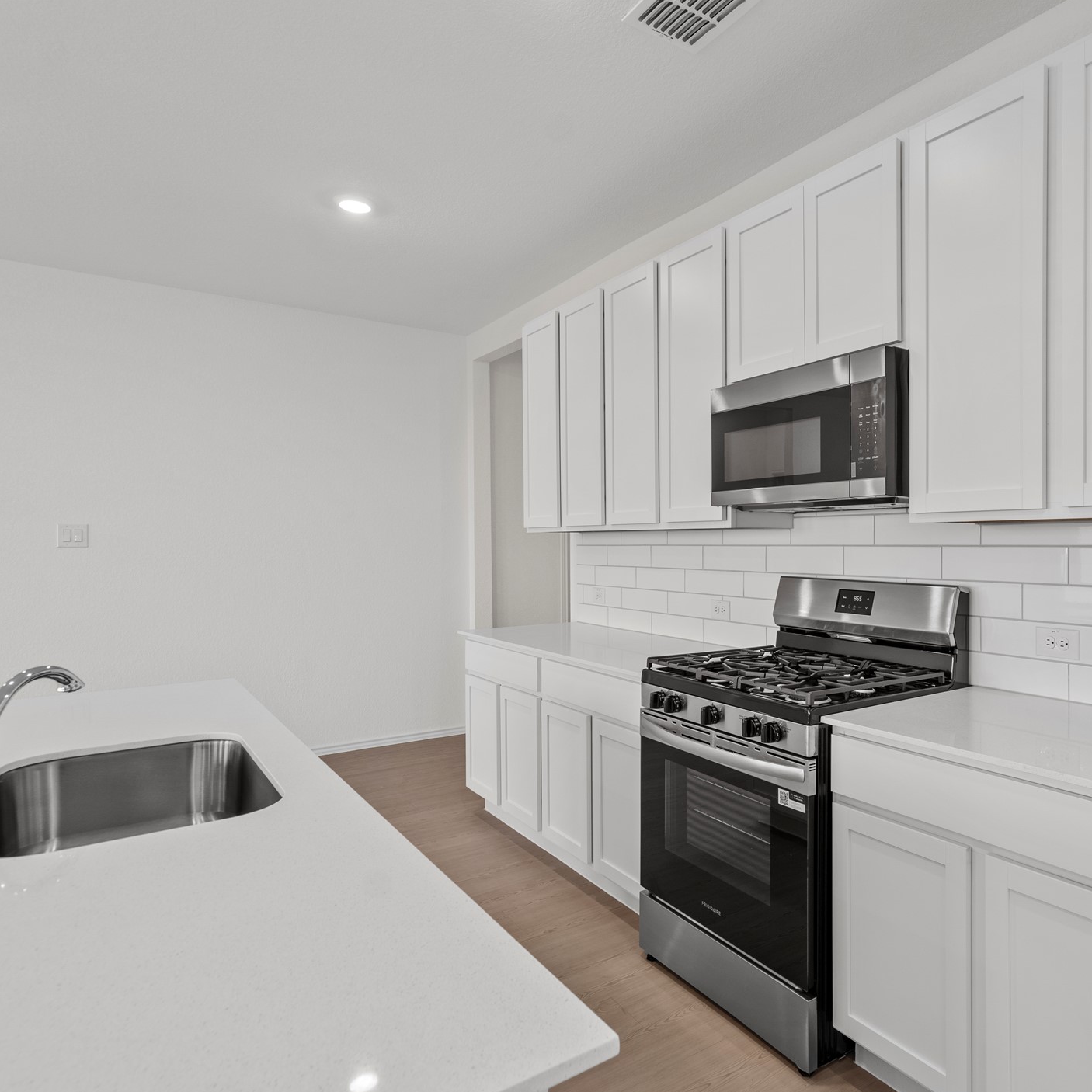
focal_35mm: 21
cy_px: 548
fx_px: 749
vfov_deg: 72.1
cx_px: 706
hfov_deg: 70.5
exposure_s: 1/6
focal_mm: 16
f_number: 8
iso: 200
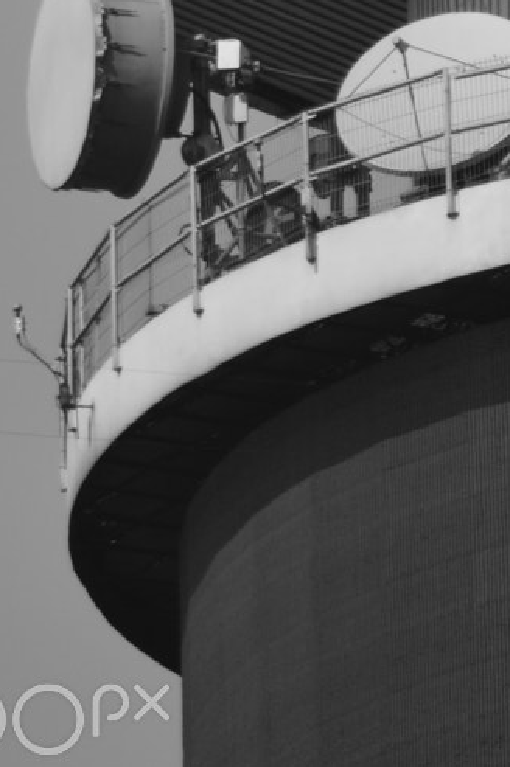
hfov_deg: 0.9
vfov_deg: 1.4
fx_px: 31067
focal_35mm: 1458
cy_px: -318
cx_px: 611
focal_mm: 300
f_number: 5.6
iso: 100
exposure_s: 1/1250
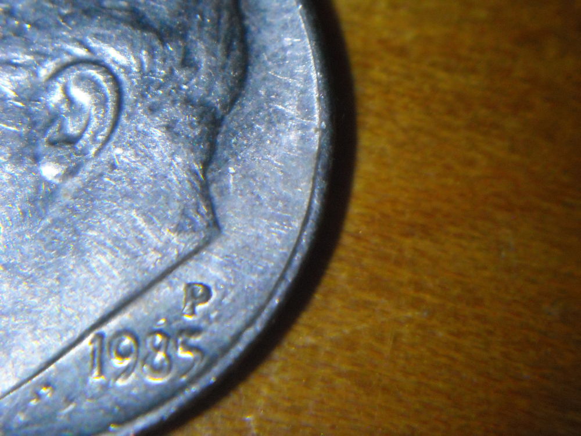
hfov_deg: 18.7
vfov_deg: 14.1
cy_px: 218
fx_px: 1762
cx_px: 290
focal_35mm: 105
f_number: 4.7
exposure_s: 1/250
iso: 616
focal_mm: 17.1
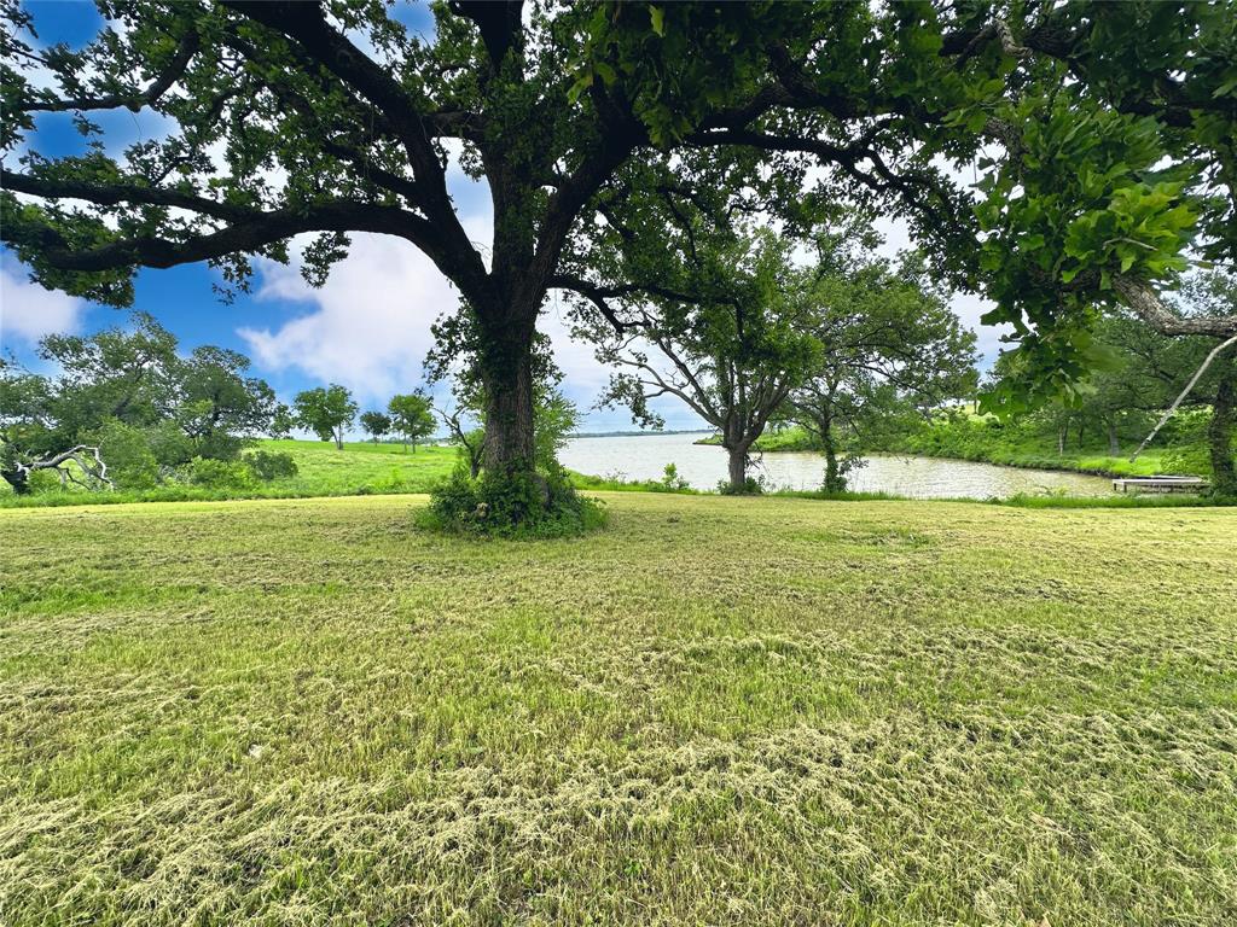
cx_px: 618
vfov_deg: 85.7
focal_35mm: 14
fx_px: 500
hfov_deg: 102.1
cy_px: 464
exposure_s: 1/1304
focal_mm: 2.22
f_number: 2.2
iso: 40
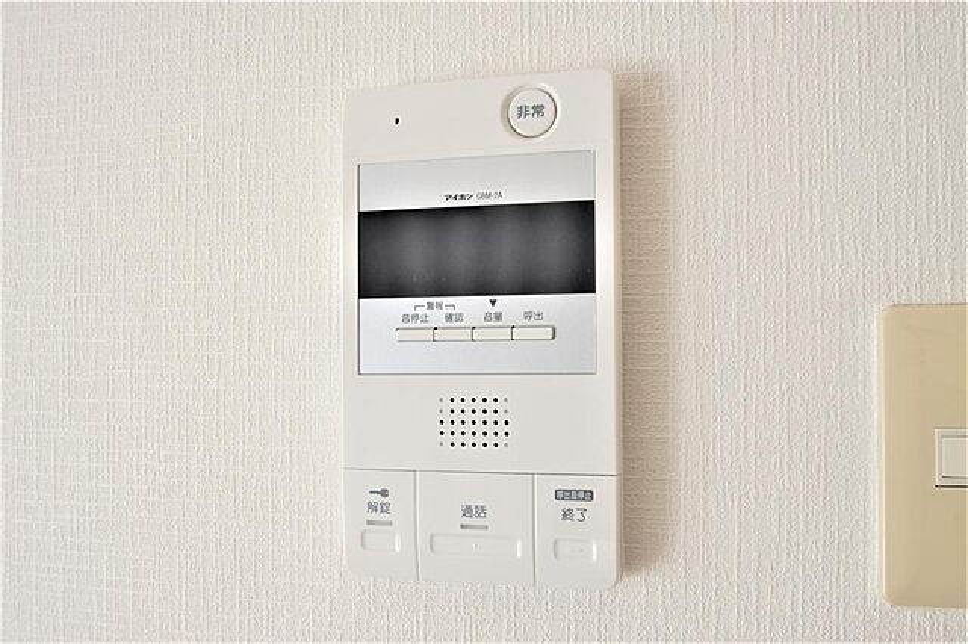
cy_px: 322
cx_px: 484
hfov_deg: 53.2
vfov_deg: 36.8
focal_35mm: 36
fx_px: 967
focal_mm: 24
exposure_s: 1/50
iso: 100
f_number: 5
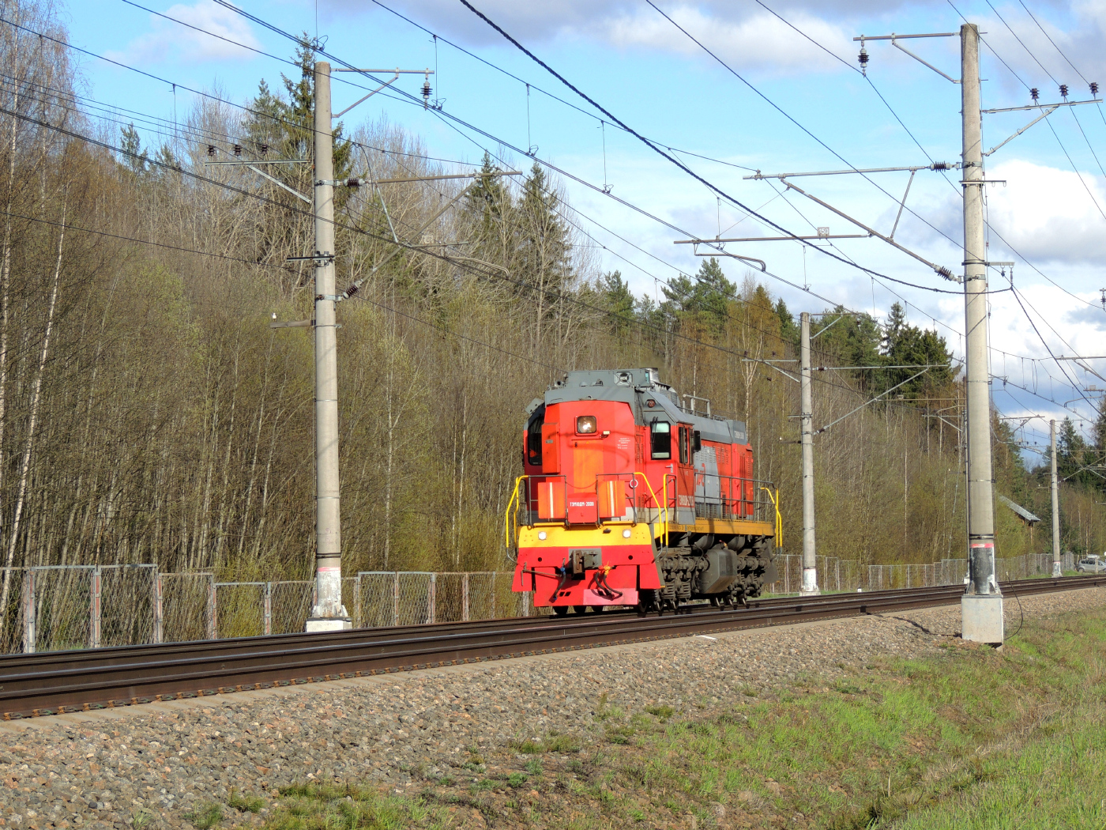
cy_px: 415
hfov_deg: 16.4
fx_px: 3834
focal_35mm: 120
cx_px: 553
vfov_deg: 12.3
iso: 100
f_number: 4.2
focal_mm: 21.4
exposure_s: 1/500
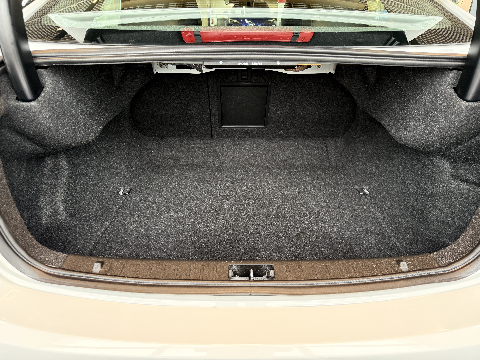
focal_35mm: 24
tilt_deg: -26.1
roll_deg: -0.4
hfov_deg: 71.6
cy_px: 180
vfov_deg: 56.8
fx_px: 333
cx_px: 240
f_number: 1.78
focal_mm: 6.76
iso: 200
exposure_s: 1/70
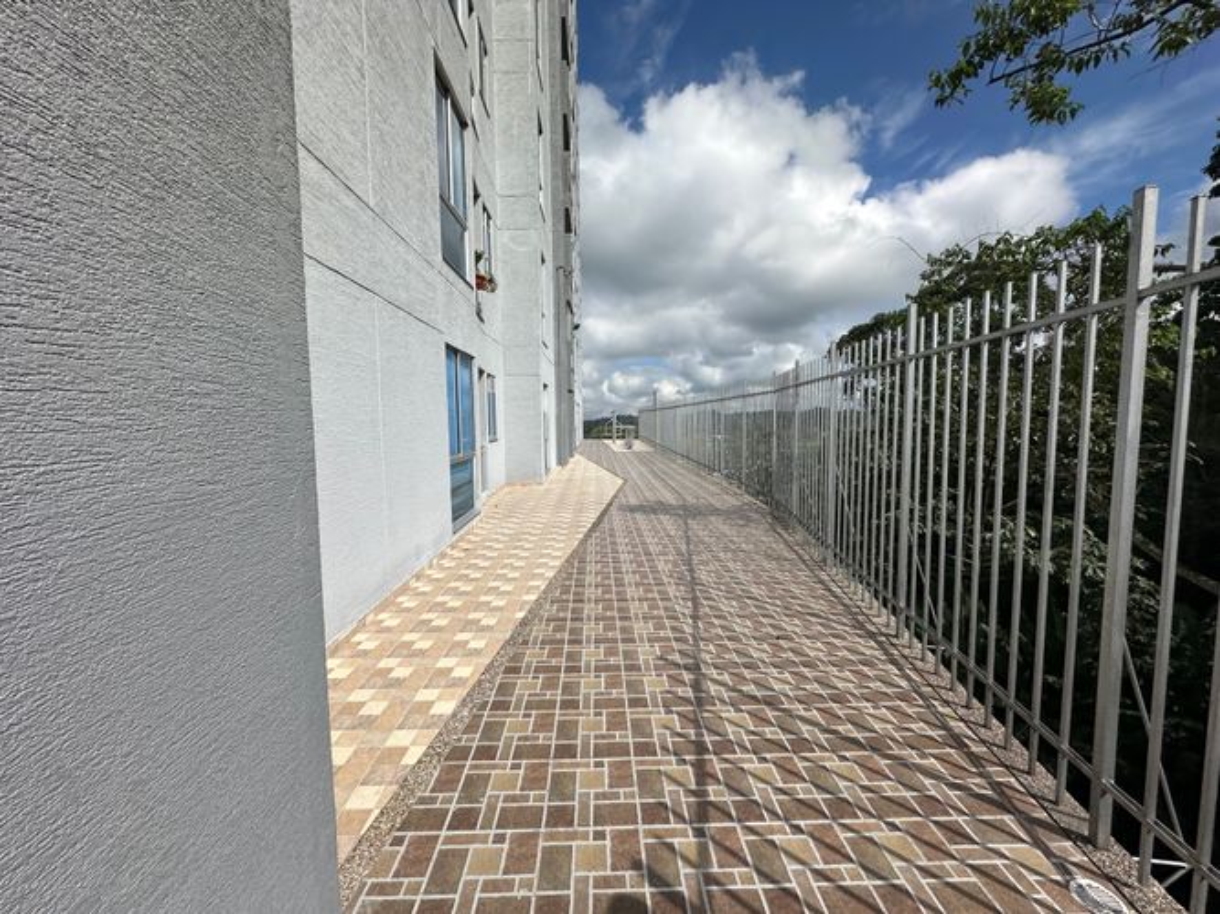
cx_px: 610
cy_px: 457
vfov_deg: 85.7
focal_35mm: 14
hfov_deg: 102.1
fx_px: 493
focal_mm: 2.22
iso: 50
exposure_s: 1/4000
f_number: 2.2
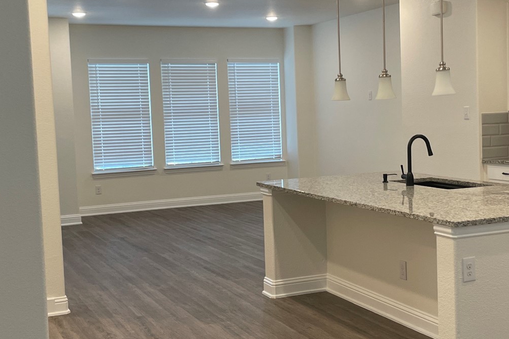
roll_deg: +2.7
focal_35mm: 55
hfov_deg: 36.2
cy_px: 165
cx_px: 284
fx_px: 777
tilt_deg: -4.6
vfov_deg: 24.6
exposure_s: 1/60
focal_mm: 4.2
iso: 64
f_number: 1.6
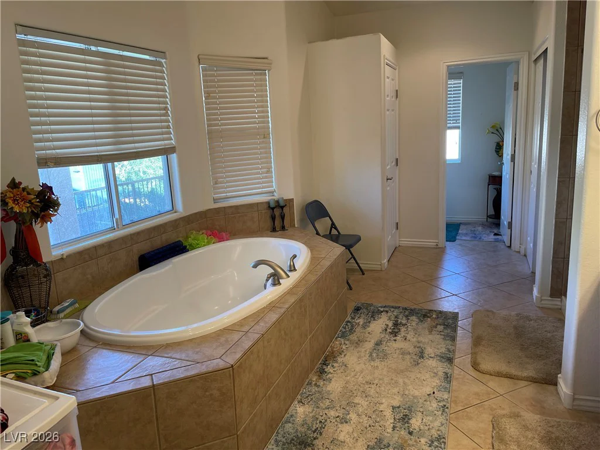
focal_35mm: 25
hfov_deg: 69.4
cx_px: 300
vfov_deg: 54.9
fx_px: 433
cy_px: 225
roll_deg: +4.0
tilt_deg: -11.0
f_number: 1.6
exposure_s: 1/60
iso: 80
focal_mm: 5.1
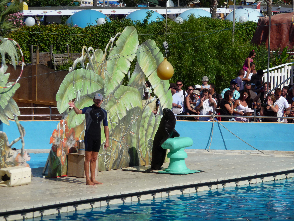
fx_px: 1801
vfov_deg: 7.0
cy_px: 110
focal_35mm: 212
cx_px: 147
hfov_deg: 9.3
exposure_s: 1/1000
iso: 100
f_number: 4.8
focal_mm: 36.4
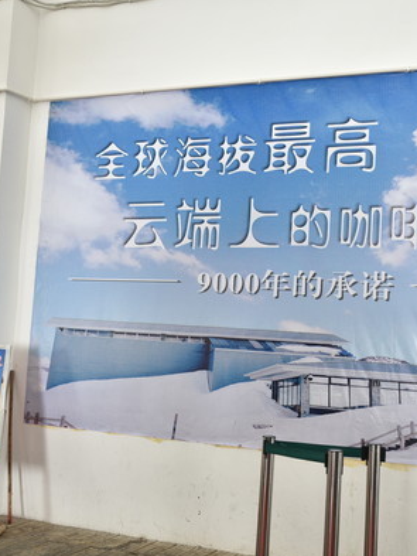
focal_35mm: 47
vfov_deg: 40.4
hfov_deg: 30.6
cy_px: 282
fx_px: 755
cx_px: 293
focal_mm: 32
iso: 200
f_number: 3.5
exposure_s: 1/50
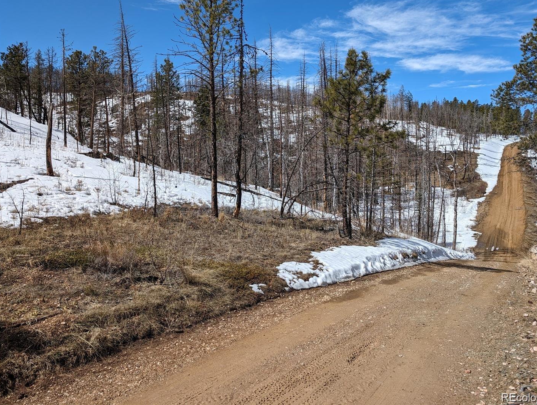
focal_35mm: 27
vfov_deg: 51.3
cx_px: 261
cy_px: 178
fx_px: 419
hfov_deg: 65.2
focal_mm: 6.9
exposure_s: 1/1938
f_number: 1.68
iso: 20
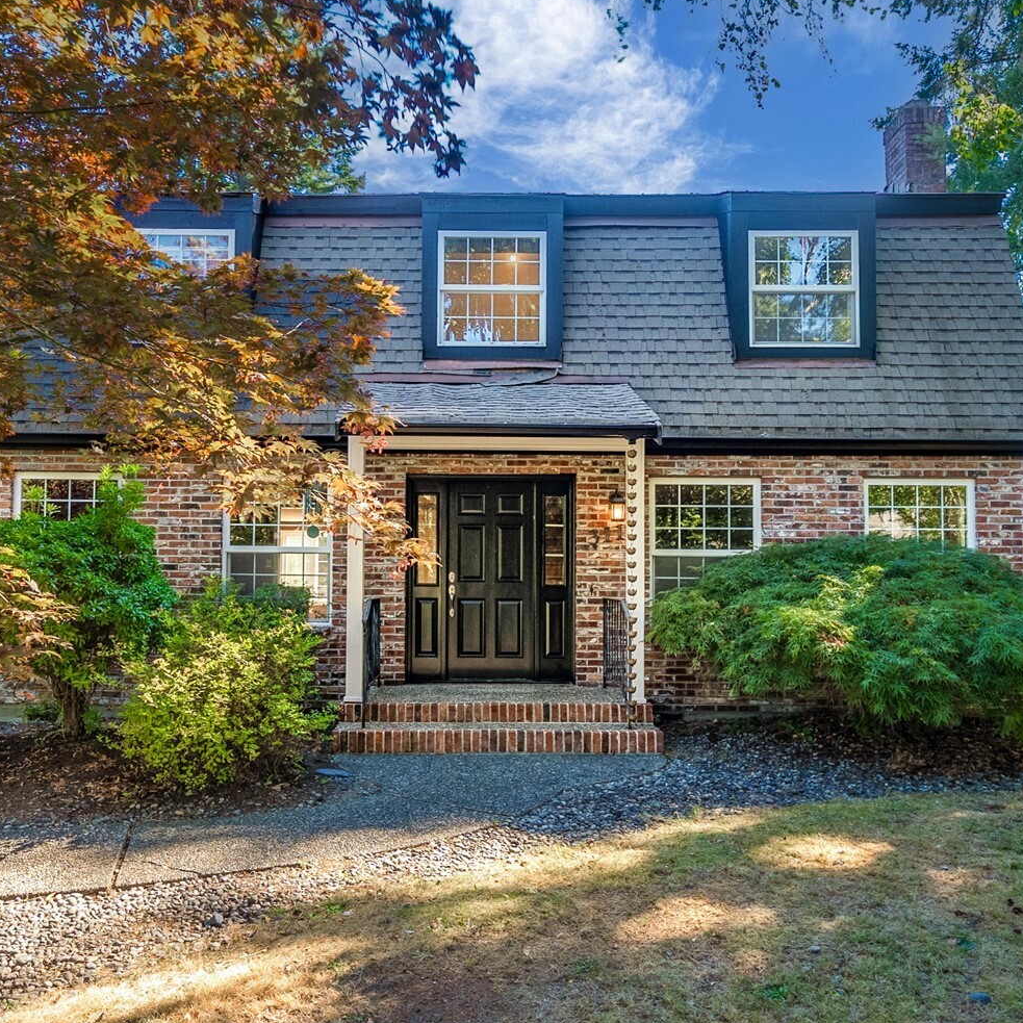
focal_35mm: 22
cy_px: 507
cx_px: 493
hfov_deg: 69.6
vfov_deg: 69.6
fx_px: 736
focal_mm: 15
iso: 160
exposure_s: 1/30
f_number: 7.1
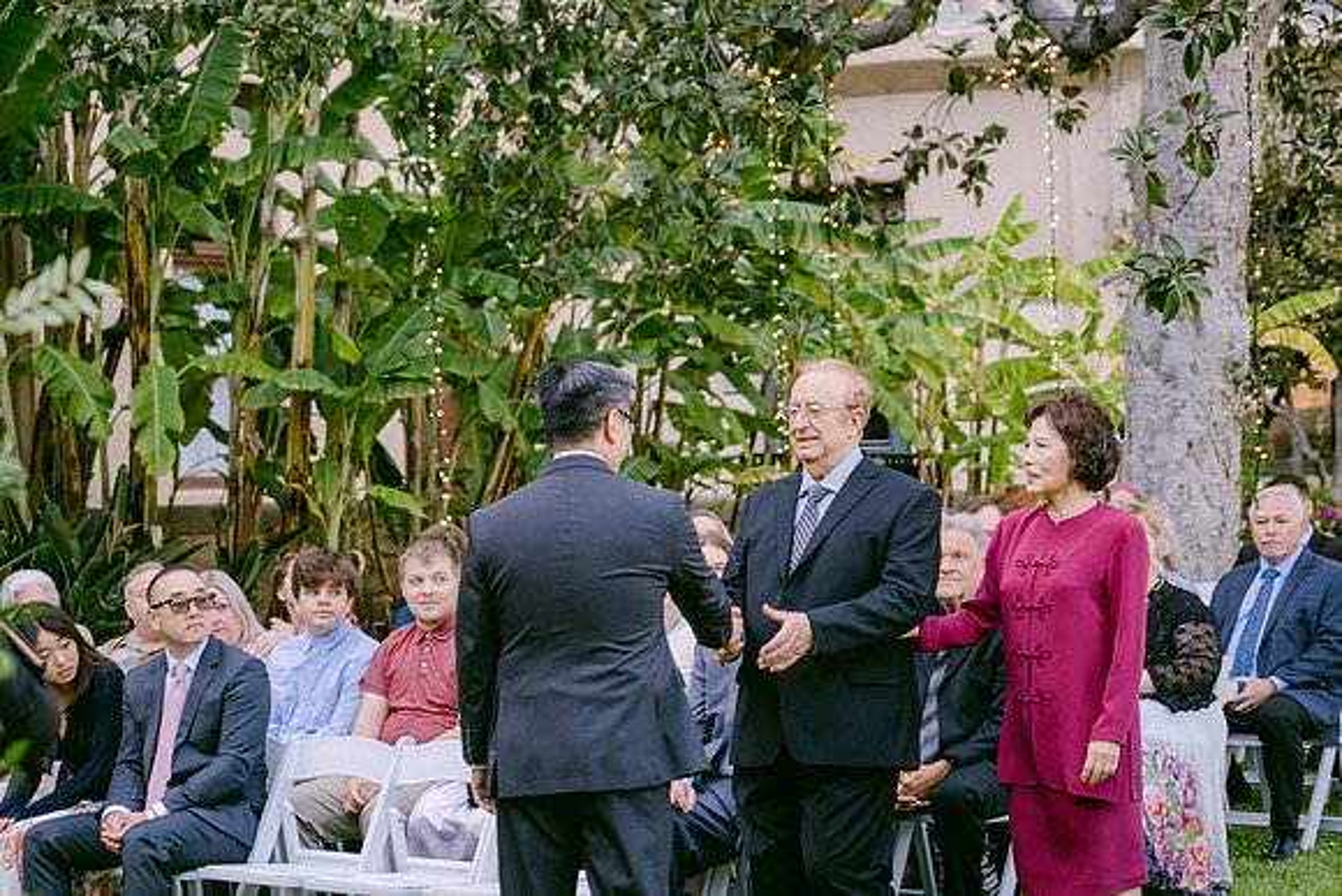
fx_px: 2796
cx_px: 671
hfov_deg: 27.0
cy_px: 448
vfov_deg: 18.2
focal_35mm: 75
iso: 400
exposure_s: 1/220
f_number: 2.8
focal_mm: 50
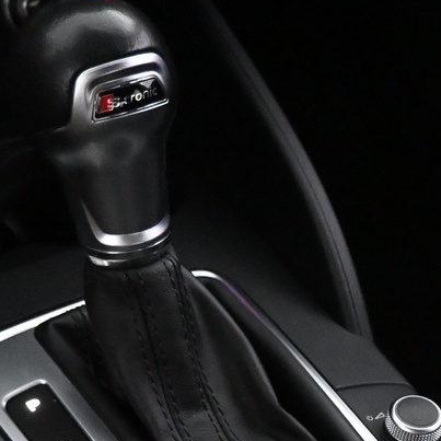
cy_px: 529
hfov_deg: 21.1
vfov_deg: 19.9
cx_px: 282
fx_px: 1182
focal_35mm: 82
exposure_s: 1/60
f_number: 3.5
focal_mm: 16
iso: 5600
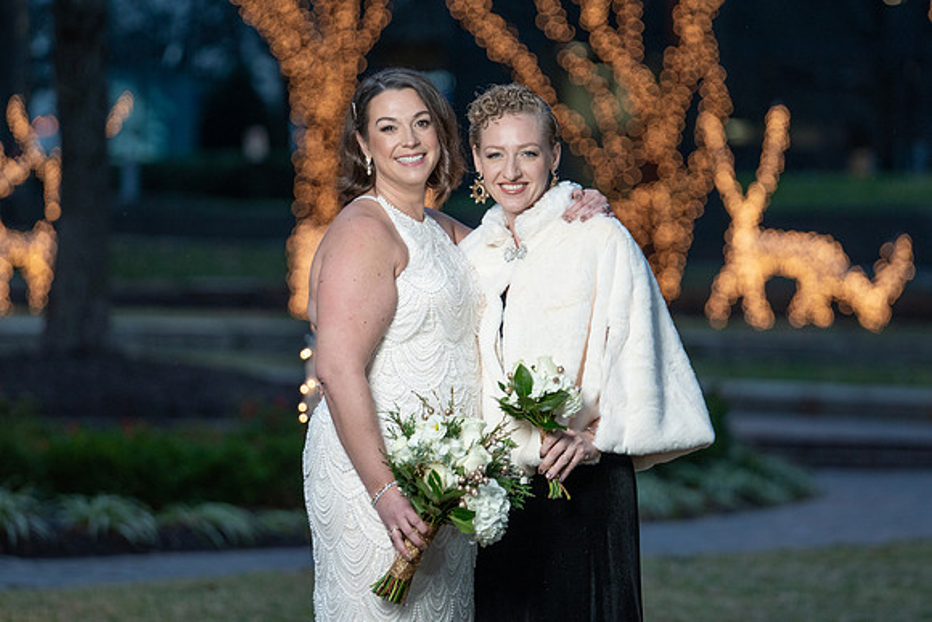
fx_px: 5179
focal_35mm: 200
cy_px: 311
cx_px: 466
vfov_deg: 6.9
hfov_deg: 10.3
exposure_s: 1/250
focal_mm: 200
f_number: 4
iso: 1600
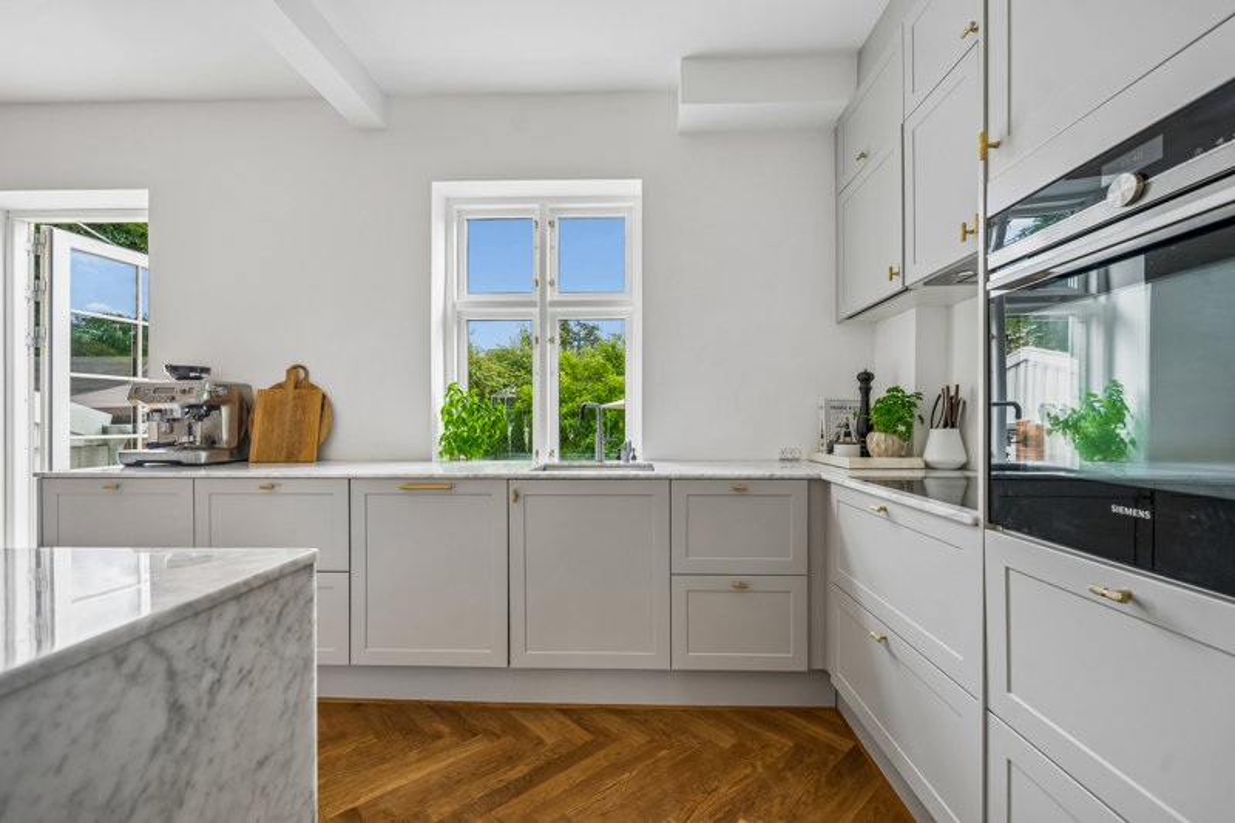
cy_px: 412
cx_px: 618
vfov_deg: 77.3
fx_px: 514
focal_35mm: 15
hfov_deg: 100.4
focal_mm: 15
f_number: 5
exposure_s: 1/125
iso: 400
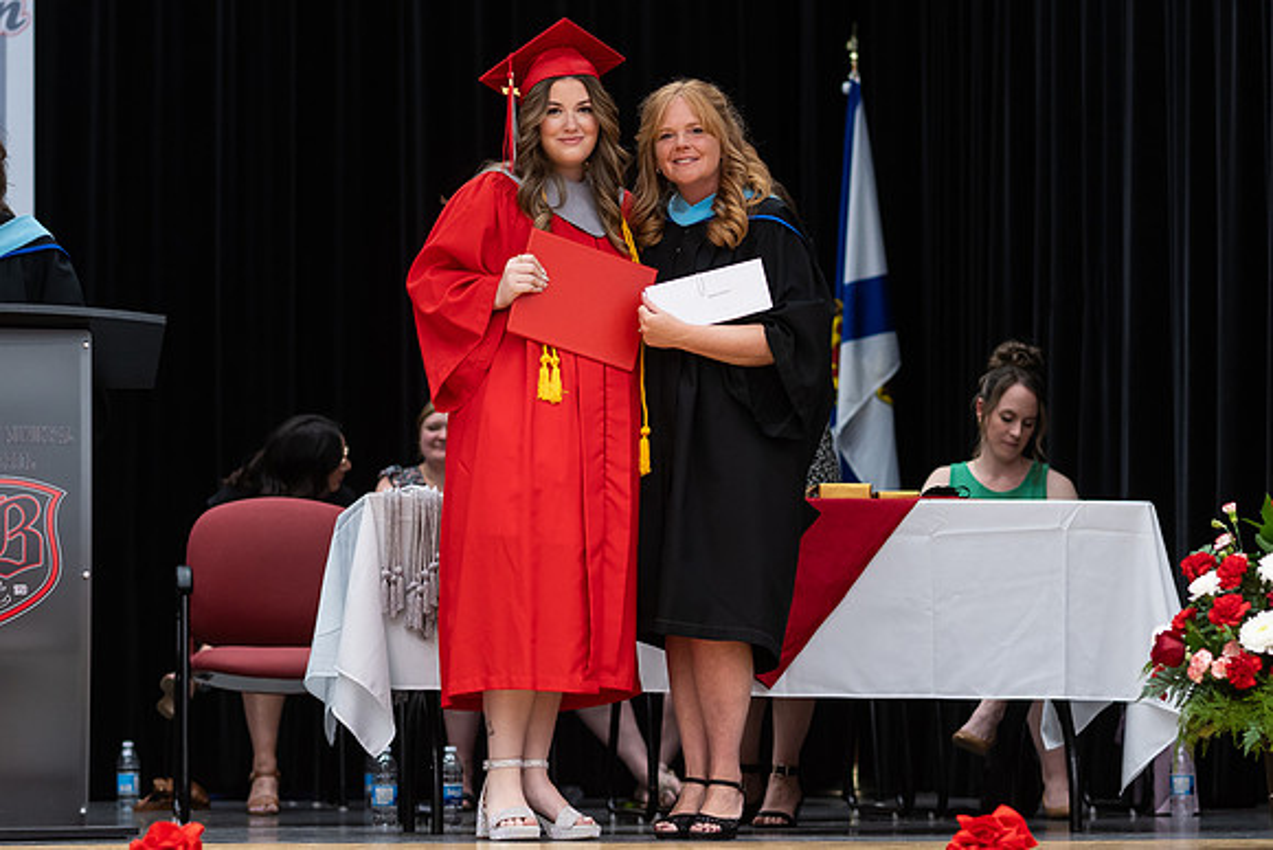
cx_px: 636
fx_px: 4092
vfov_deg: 11.8
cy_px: 419
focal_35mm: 116
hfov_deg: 17.7
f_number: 2.8
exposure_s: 1/200
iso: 1000
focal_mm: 85
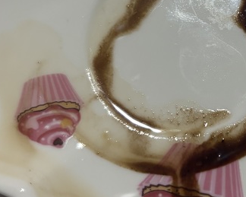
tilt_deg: -69.6
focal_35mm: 72
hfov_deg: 25.8
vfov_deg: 21.1
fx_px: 524
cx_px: 207
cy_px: 55
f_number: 1.6
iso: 200
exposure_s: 1/50
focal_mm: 5.96
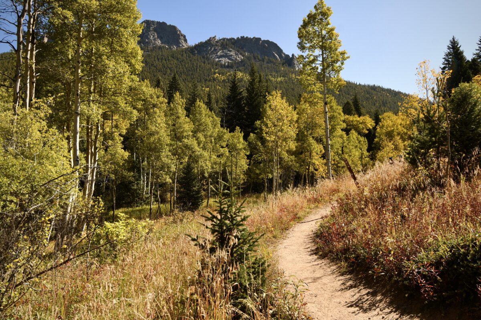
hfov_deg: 57.2
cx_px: 240
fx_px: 441
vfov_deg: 40.0
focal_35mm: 33
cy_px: 160
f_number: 8
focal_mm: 22
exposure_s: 1/250
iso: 100
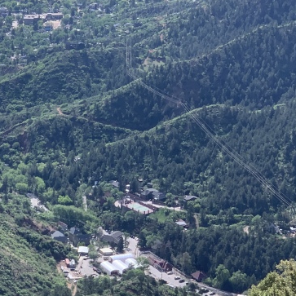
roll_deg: -0.2
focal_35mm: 135
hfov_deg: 12.8
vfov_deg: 12.9
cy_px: 223
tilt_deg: -17.1
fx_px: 1306
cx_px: 38
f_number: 2.4
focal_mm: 6
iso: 16
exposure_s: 1/510
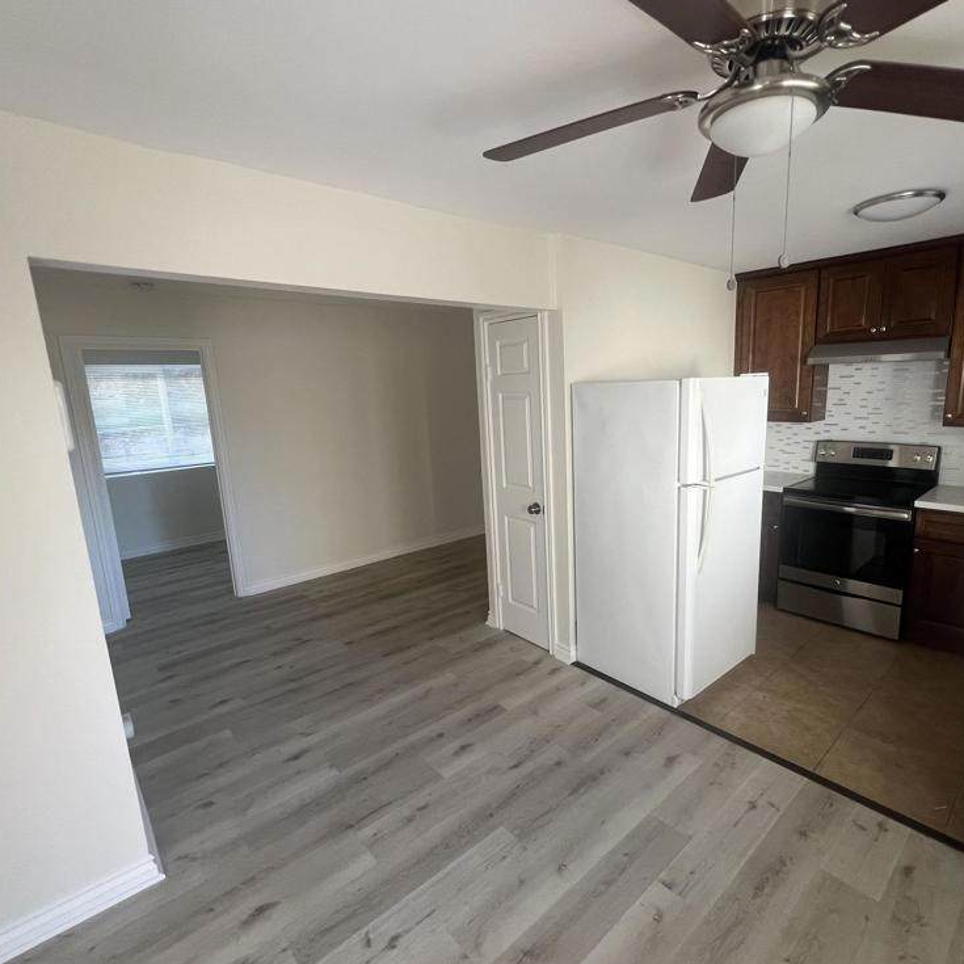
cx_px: 536
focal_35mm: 16
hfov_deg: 87.1
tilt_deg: -12.1
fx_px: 504
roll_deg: +2.4
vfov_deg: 87.4
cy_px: 493
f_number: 1.8
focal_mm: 1.57
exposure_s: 1/99
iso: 125
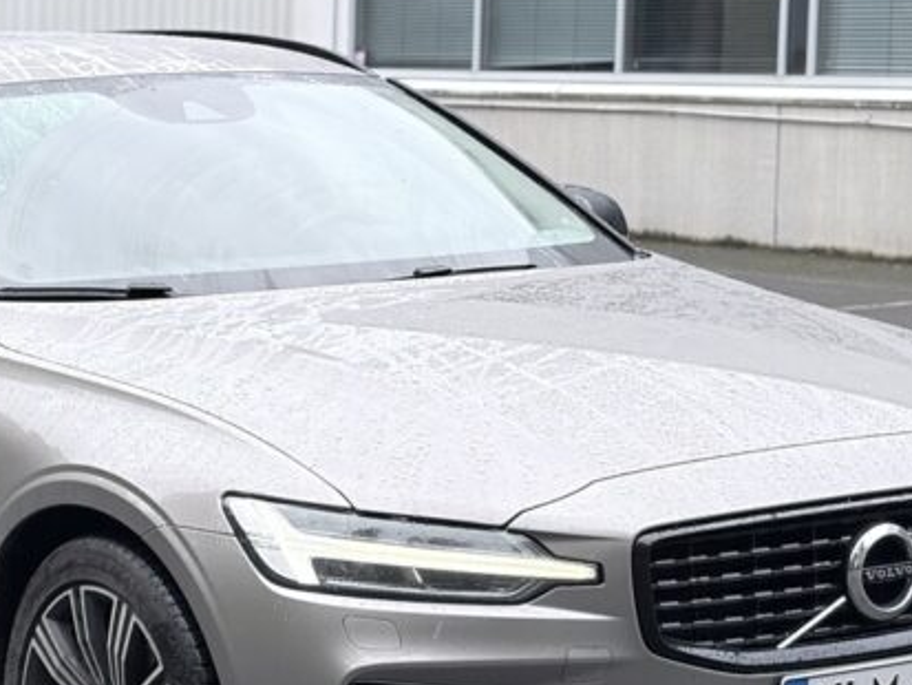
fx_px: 3400
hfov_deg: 15.2
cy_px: 426
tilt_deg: -7.7
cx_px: 254
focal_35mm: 129
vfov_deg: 11.5
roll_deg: -0.9
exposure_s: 1/121
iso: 50
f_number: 1.6
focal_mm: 5.96
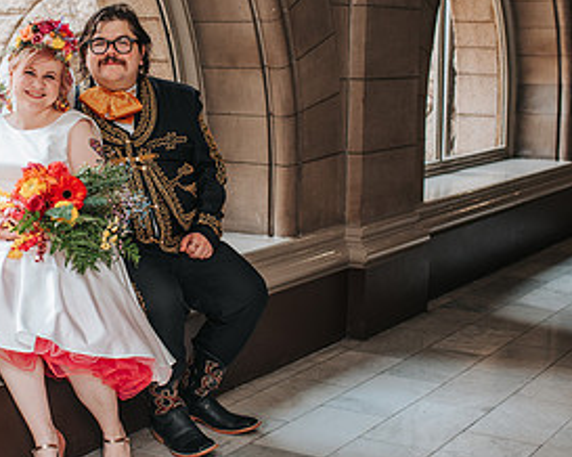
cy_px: 165
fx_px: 1218
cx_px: 104
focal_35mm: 72
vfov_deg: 21.2
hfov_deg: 25.9
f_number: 3.5
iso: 640
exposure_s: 1/200
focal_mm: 35
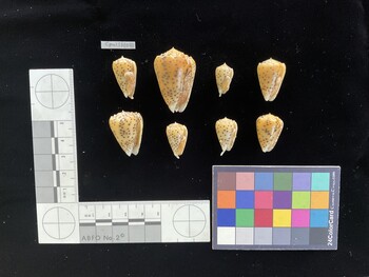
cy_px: 138
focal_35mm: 29
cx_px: 184
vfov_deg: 48.3
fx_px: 309
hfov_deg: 61.6
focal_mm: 3
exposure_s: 1/60
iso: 200
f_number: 1.8
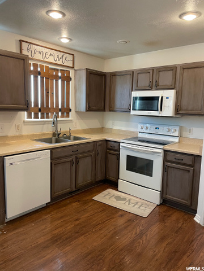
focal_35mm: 26
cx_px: 102
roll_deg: -1.2
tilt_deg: -8.7
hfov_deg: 53.1
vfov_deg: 67.3
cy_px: 136
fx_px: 204
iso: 160
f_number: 1.6
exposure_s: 1/60
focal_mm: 4.2
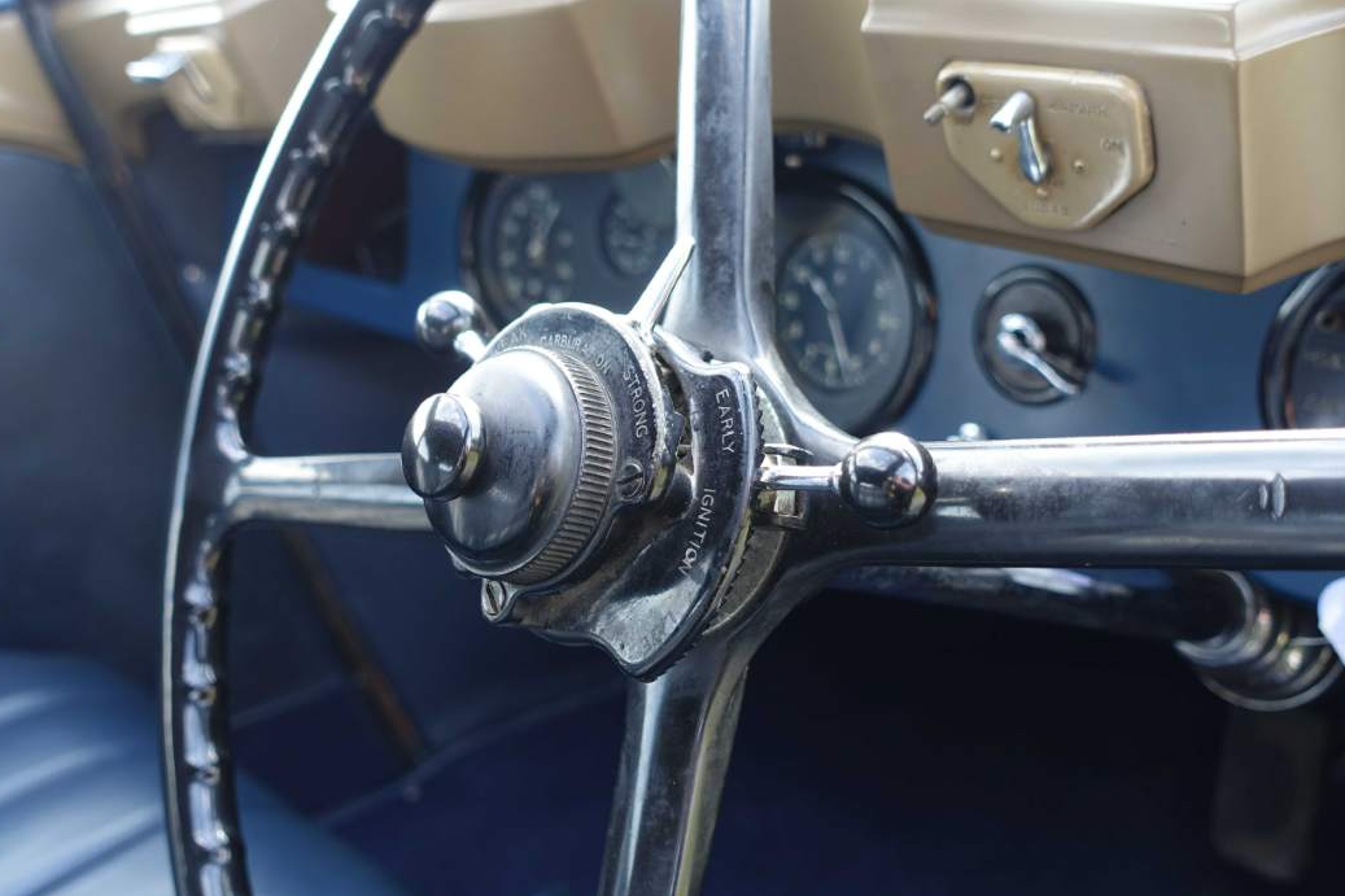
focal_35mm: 40
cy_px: 414
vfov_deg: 33.4
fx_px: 1494
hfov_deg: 48.5
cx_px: 652
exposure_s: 1/60
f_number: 2.8
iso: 125
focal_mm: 13.16
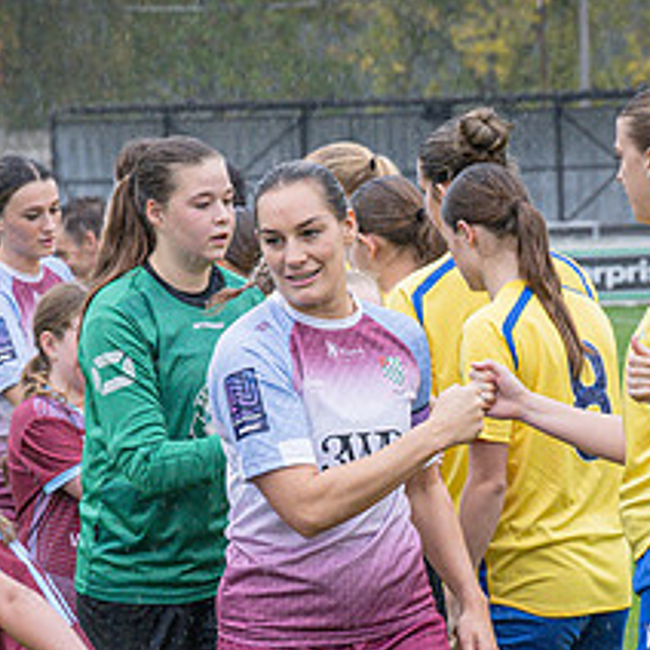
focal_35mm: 221
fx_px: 4695
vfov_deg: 7.9
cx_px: 325
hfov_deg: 7.9
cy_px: 527
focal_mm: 70
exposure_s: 1/640
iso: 1250
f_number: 5
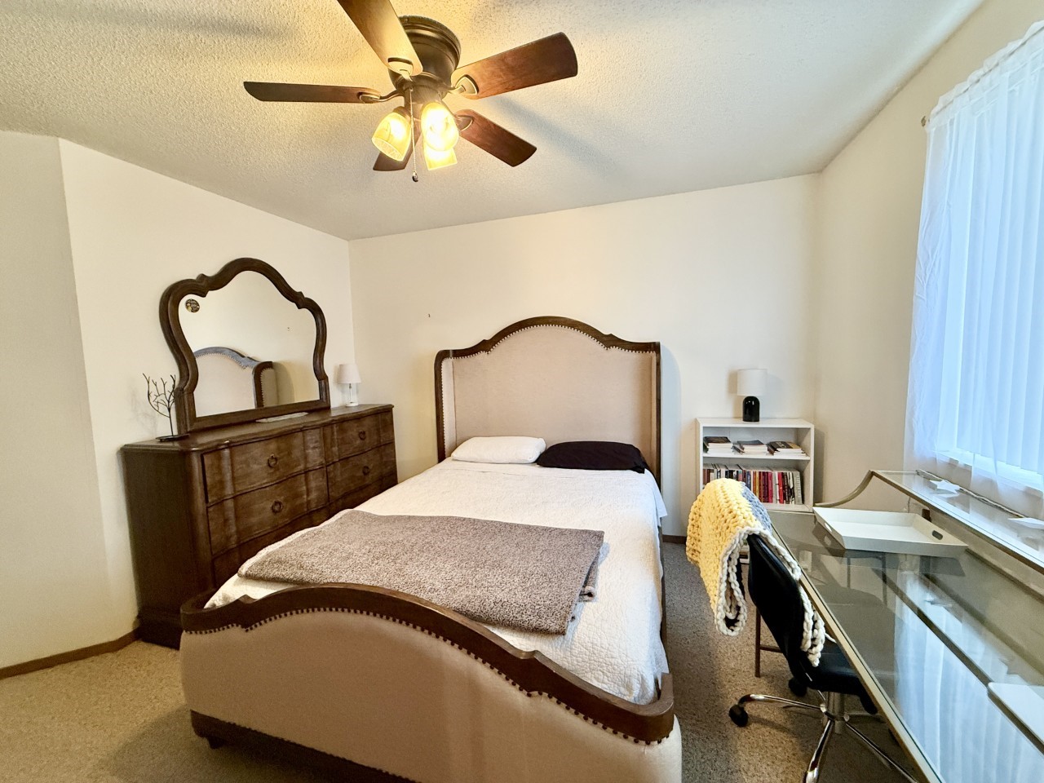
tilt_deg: -5.0
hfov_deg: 102.1
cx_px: 522
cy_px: 392
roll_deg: +2.0
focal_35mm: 14
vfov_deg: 85.7
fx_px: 422
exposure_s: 1/60
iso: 400
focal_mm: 2.22
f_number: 2.2
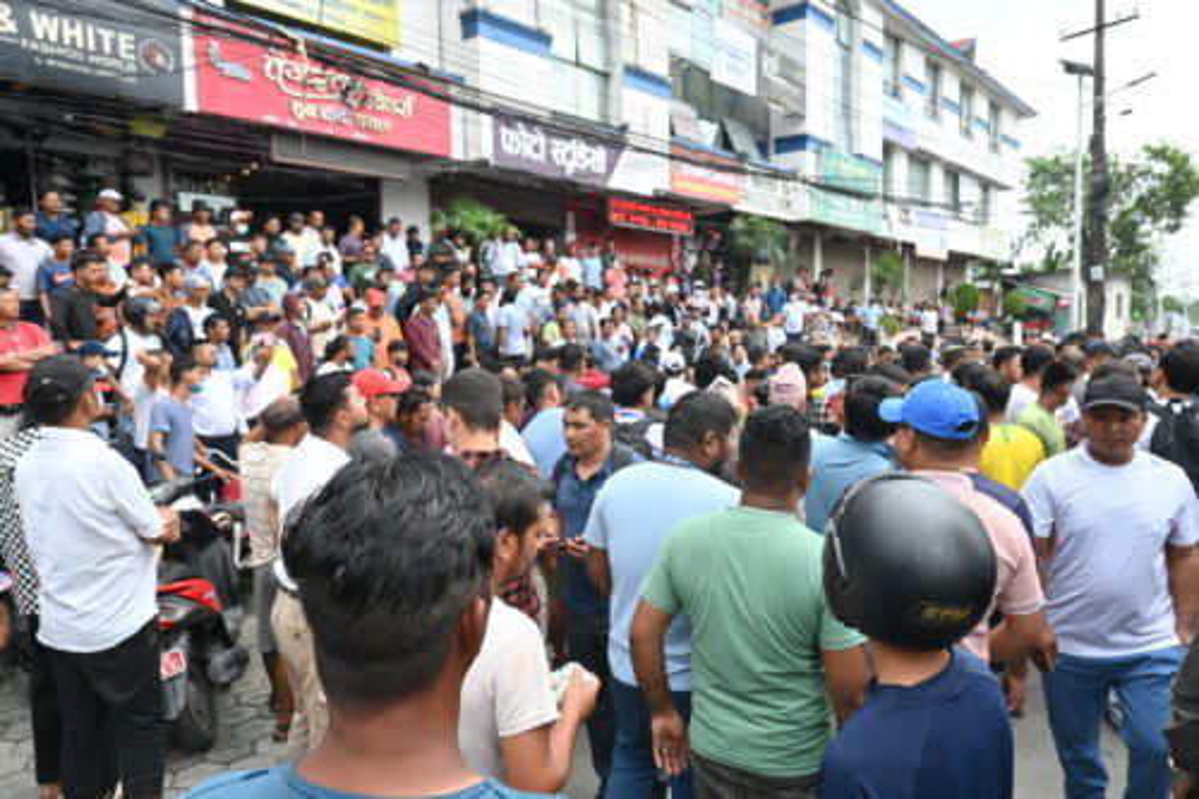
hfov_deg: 73.8
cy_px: 400
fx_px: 799
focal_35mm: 24
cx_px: 600
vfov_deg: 53.1
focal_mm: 16
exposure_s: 1/250
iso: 200
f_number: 5.6
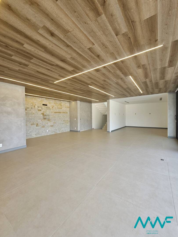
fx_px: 89
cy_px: 118
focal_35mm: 13
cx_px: 89
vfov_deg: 106.2
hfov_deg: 89.9
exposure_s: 1/60
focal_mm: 2.2
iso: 64
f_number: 2.2
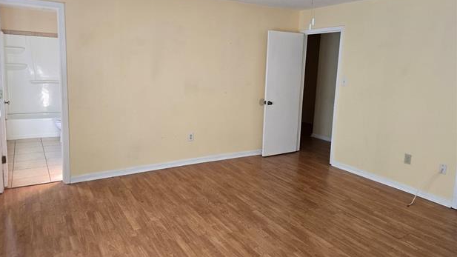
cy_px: 110
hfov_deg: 71.9
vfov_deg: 44.3
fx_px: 315
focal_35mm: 26
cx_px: 221
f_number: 1.7
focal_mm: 6.3
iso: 250
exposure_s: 1/359
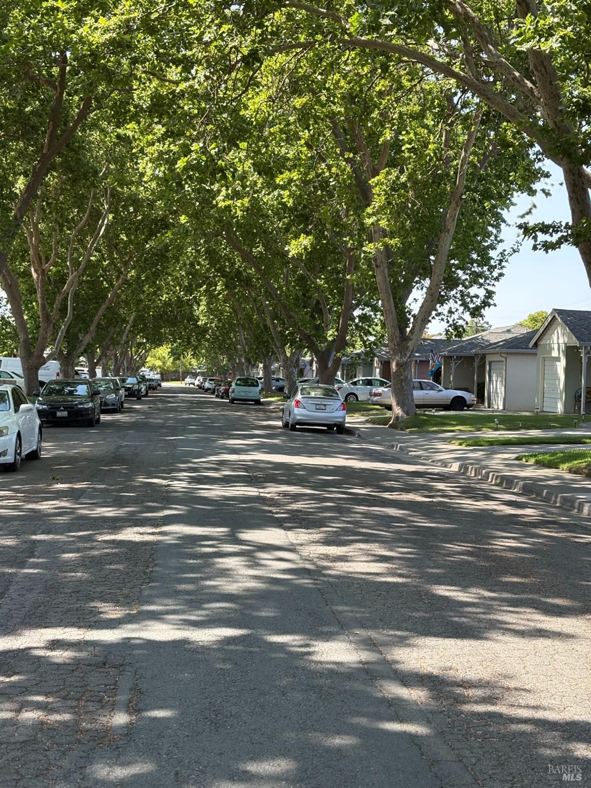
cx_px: 296
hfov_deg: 28.0
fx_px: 1184
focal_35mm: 52
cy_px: 394
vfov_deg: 36.8
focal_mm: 5.96
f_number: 1.6
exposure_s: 1/732
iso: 50
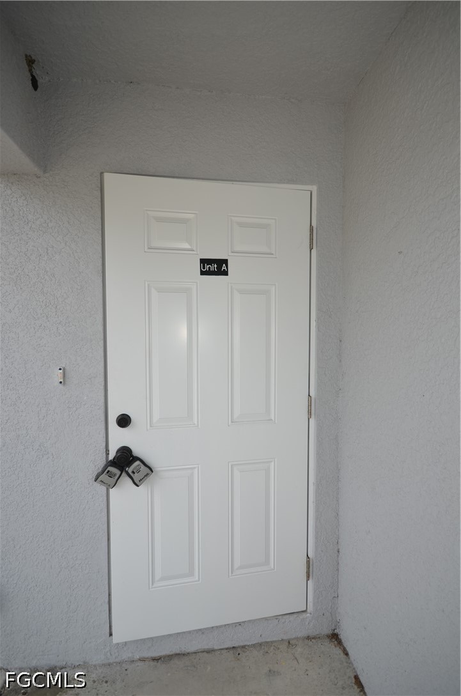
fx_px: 318
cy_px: 348
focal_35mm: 16
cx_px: 230
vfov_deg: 95.1
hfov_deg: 71.8
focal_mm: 11
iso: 100
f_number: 6.3
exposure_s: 1/160
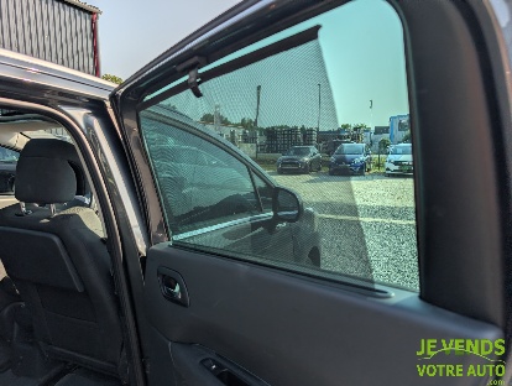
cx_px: 256
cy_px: 193
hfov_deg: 71.5
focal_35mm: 24
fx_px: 356
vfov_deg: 57.0
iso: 21
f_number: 1.68
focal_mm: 6.9
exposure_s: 1/6897
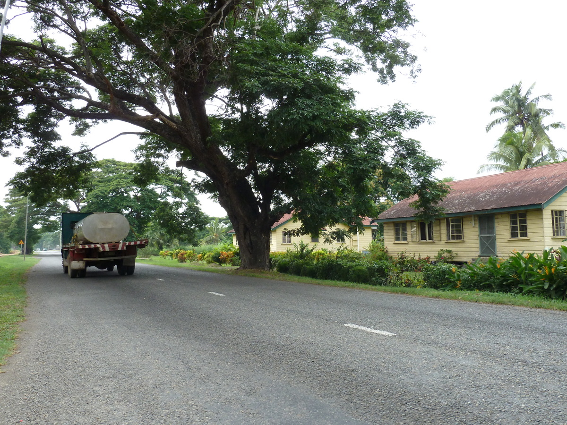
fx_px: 491
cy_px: 212
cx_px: 284
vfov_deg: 46.8
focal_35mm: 30
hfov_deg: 60.0
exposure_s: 1/250
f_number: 4
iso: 160
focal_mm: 5
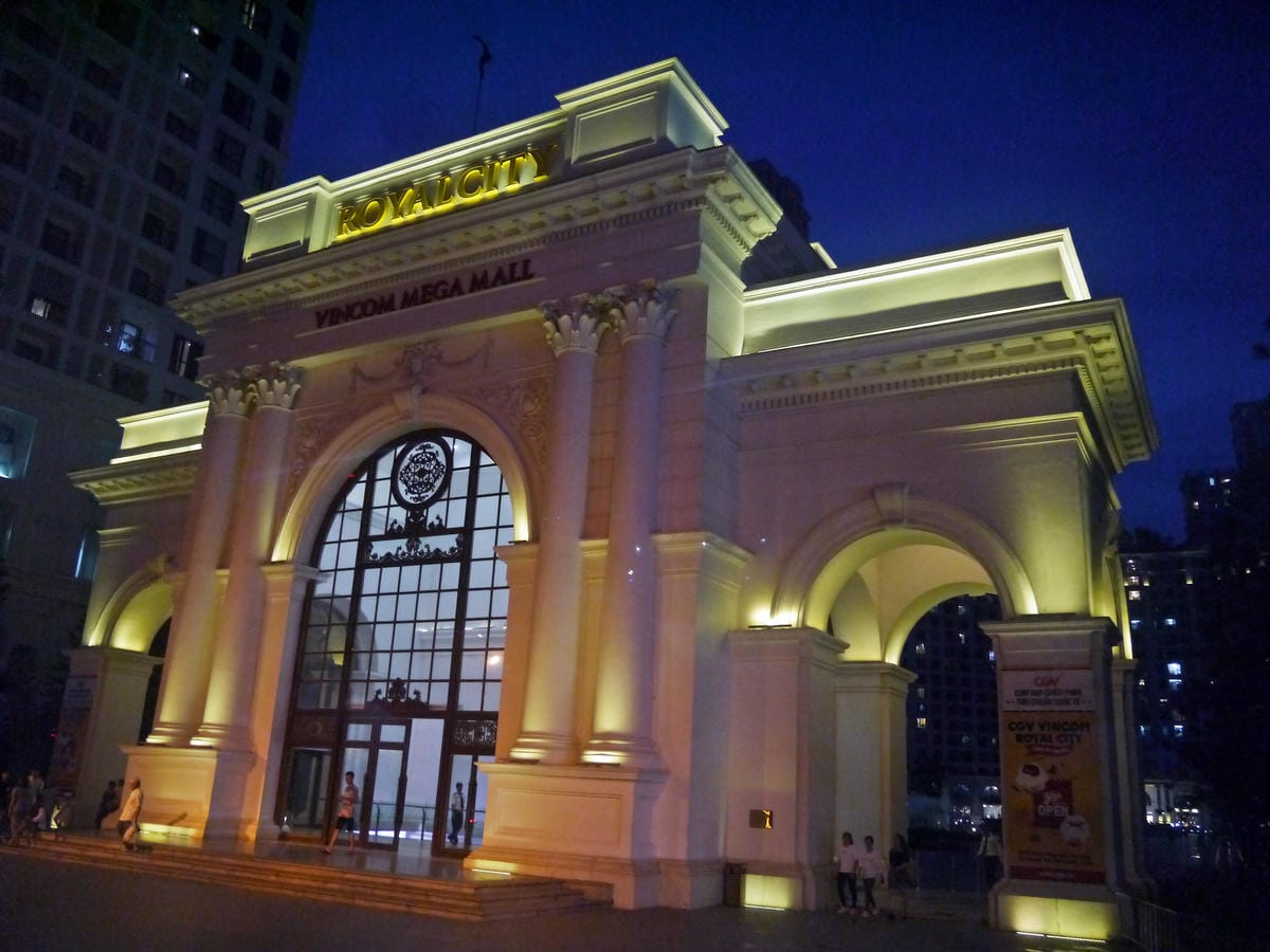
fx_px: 1027
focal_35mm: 28
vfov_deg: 49.7
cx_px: 635
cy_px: 476
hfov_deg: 63.4
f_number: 3.5
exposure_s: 1/125
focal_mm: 14
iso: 1000
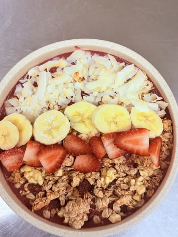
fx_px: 233
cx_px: 98
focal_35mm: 34
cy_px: 134
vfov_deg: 53.8
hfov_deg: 41.8
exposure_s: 1/100
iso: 64
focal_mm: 5.96
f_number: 1.6
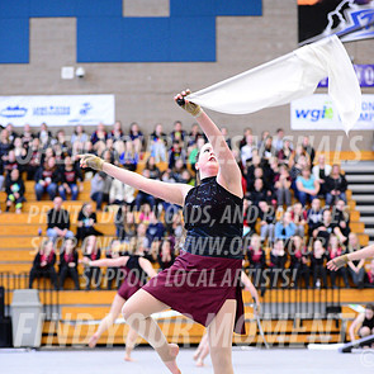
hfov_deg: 17.9
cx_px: 188
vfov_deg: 17.9
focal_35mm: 97
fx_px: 1186
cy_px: 243
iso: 6400
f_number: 2.8
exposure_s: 1/320
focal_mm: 75
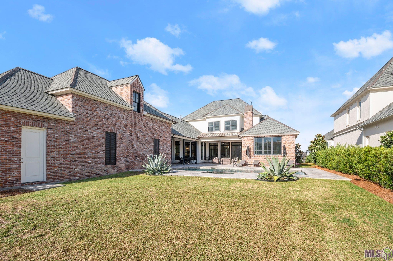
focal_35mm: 17
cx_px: 196
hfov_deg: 93.3
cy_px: 130
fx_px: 185
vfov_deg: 70.3
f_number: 8
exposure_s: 1/500
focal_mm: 17
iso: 200
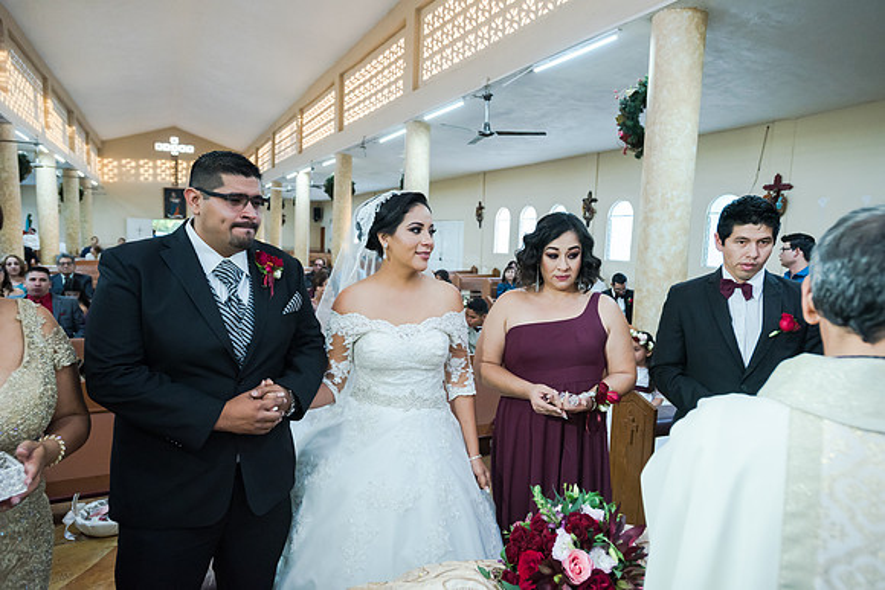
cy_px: 295
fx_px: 590
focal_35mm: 24
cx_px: 442
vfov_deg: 53.2
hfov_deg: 73.7
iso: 1600
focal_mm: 24
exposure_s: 1/100
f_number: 2.8
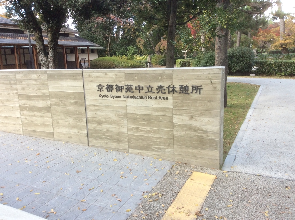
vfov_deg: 44.0
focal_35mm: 32
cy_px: 110
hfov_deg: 56.9
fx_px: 272
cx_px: 148
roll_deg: +0.7
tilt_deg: -13.1
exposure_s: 1/120
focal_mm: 3.3
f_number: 2.4
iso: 40
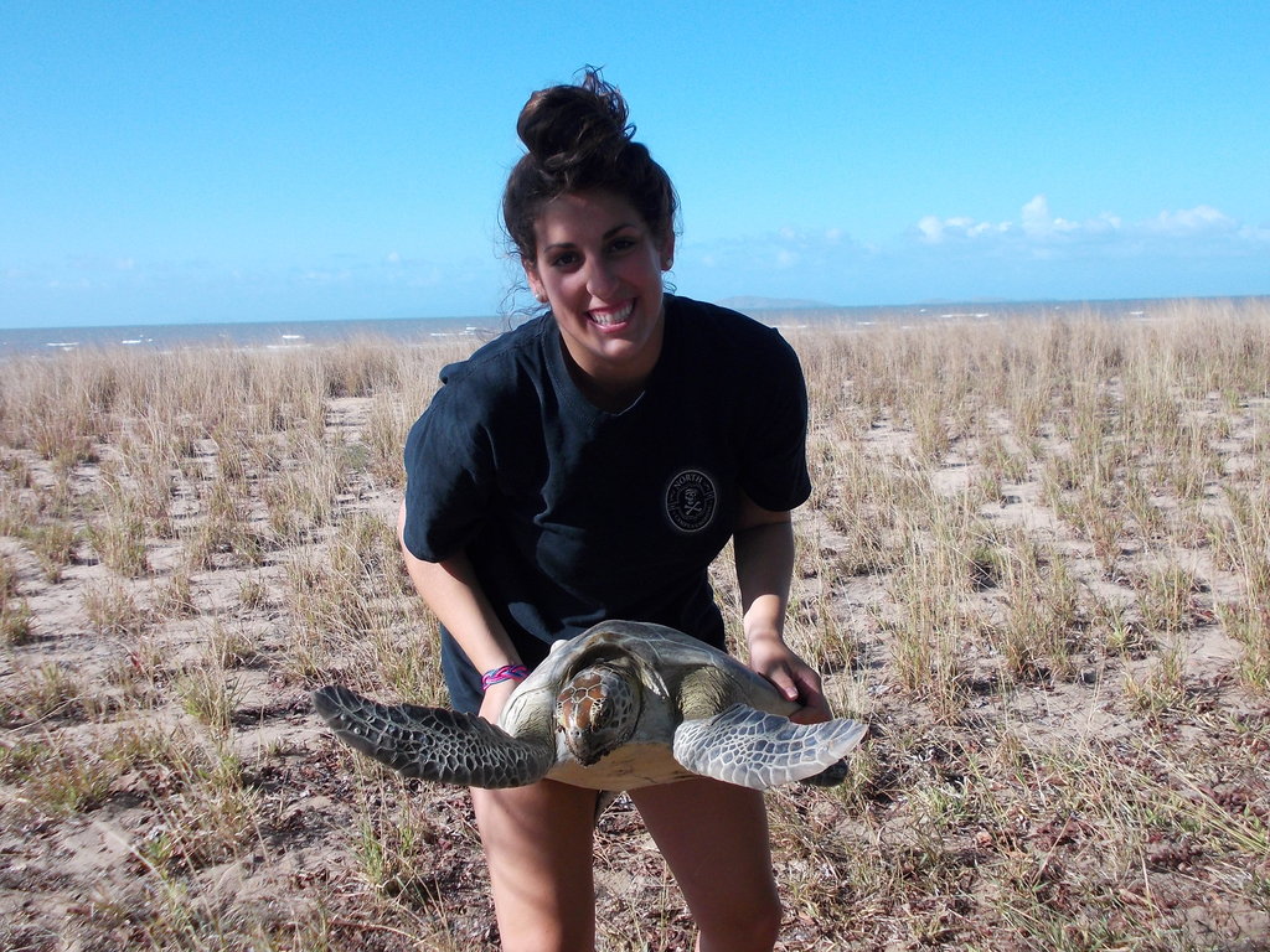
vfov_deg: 37.7
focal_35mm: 38
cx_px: 635
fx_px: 1394
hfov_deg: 49.0
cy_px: 476
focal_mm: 5.3
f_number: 6.2
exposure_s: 1/200
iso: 80
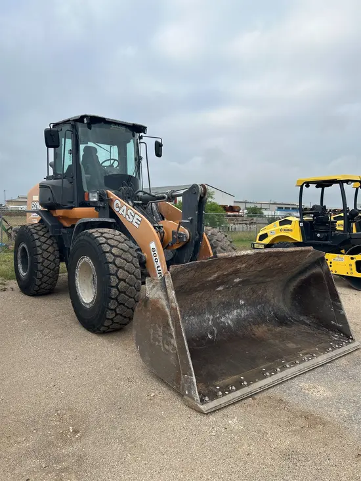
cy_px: 240
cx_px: 180
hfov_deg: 53.1
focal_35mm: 26
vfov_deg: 67.3
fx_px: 361
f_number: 1.5
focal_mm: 5.7
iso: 50
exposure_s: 1/1531
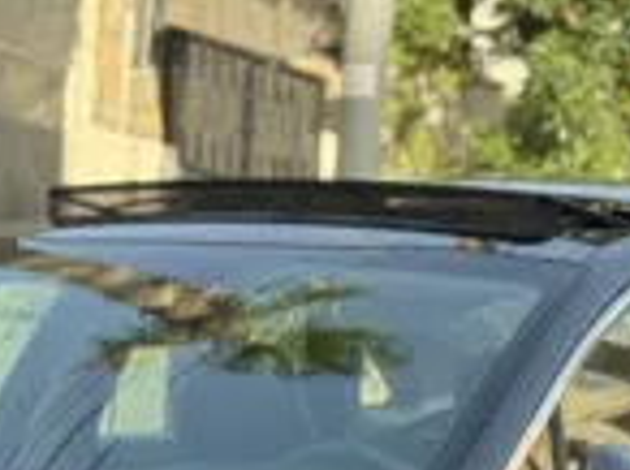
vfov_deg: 6.9
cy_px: 824
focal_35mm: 211
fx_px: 3834
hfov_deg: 9.4
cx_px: 69
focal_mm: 6.76
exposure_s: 1/535
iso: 64
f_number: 1.78
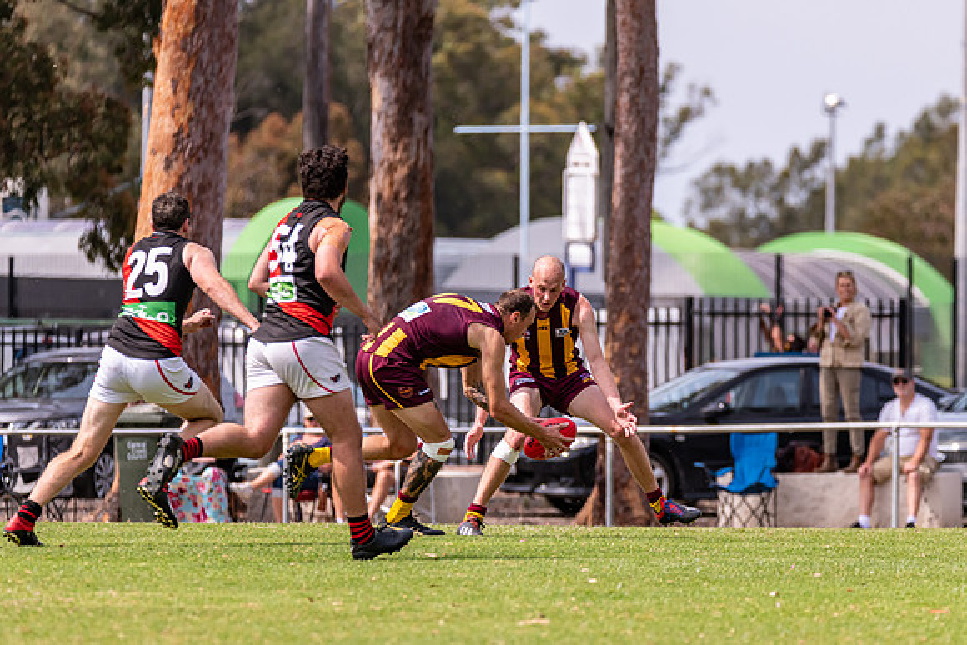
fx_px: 10810
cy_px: 350
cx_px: 544
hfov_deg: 5.1
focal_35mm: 402
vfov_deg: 3.4
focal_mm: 350
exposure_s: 1/2500
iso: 800
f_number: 6.3
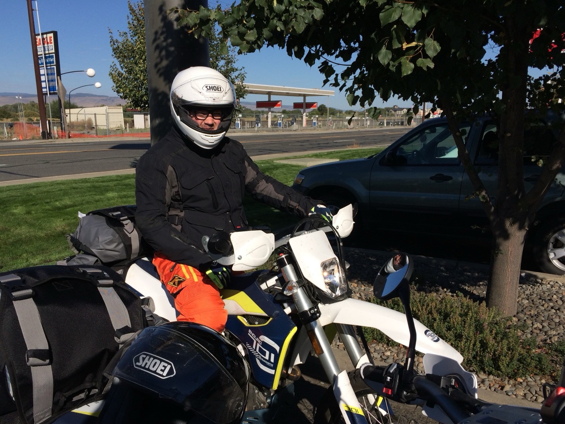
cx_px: 273
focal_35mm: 31
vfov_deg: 45.4
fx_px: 506
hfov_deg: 58.3
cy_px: 225
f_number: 2.2
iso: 32
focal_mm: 4.15
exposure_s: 1/2933
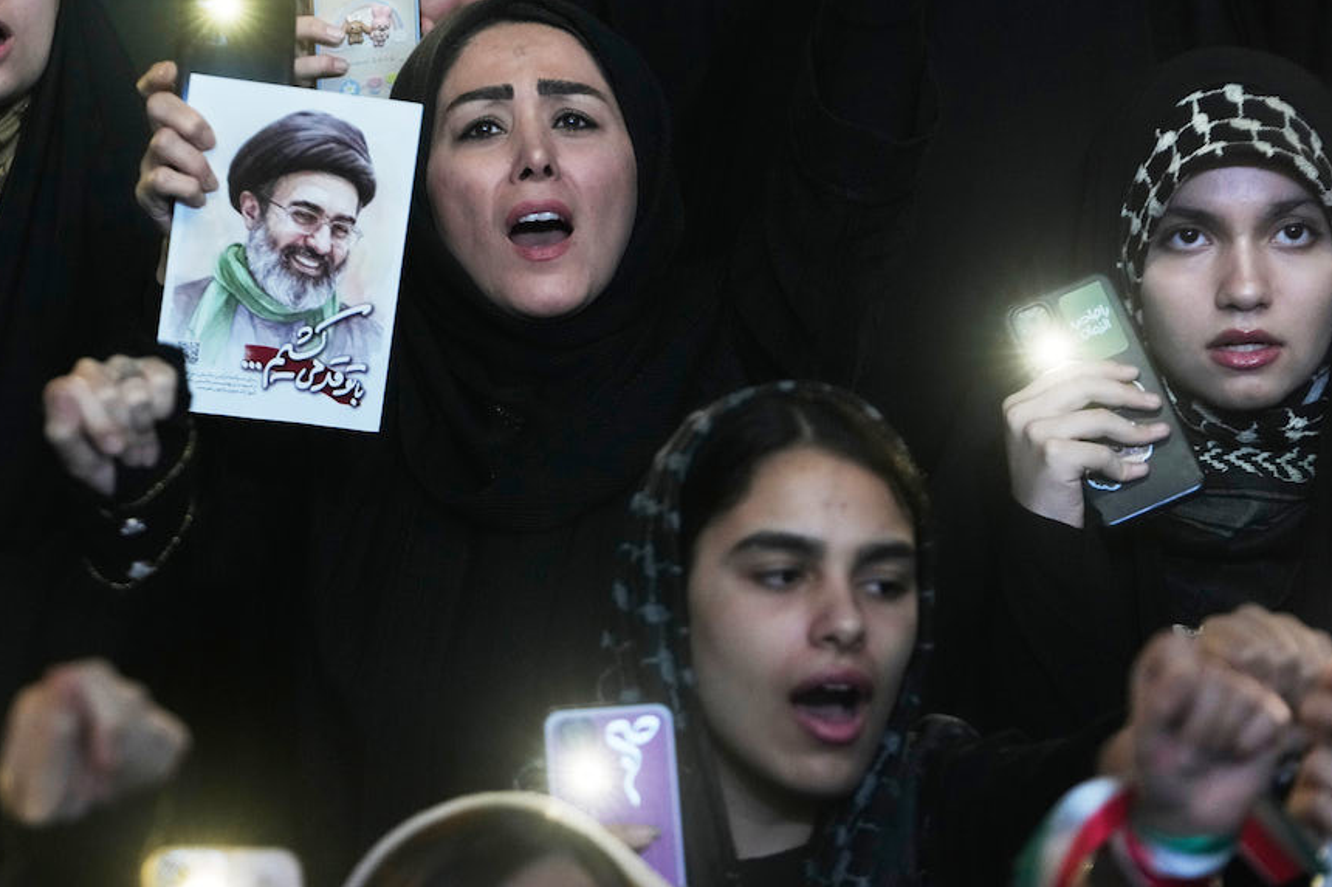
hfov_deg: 7.4
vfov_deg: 4.9
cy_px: 280
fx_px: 10320
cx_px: 500
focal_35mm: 279
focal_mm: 200
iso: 3200
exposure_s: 1/400
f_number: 4.5
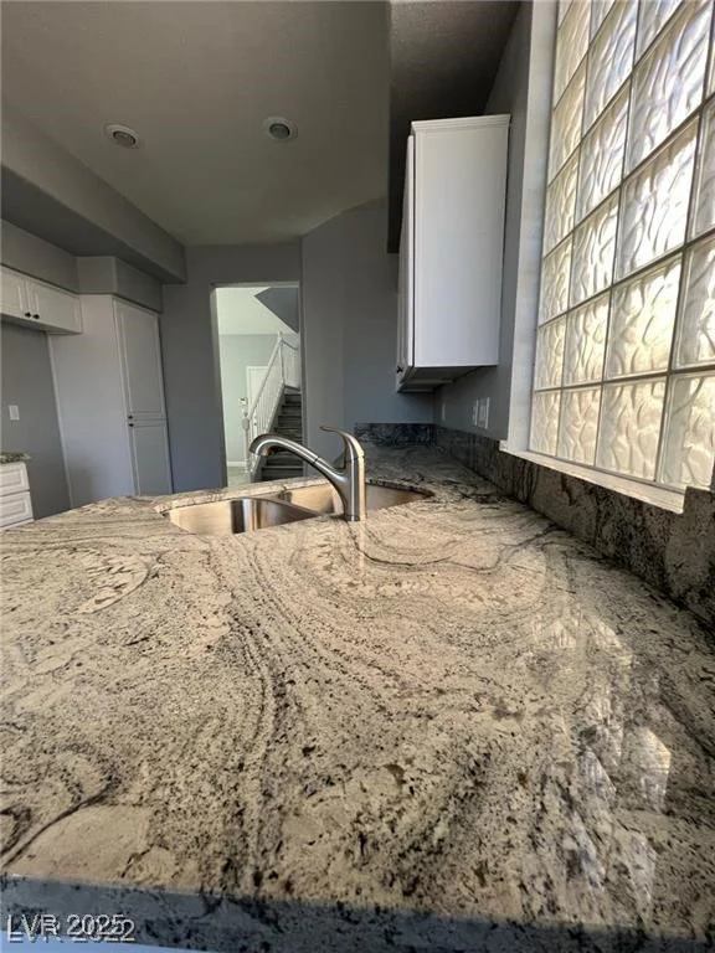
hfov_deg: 89.9
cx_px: 358
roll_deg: +1.3
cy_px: 476
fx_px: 358
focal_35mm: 13
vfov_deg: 106.2
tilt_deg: -6.3
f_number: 1.8
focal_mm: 1.57
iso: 80
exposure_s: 1/122
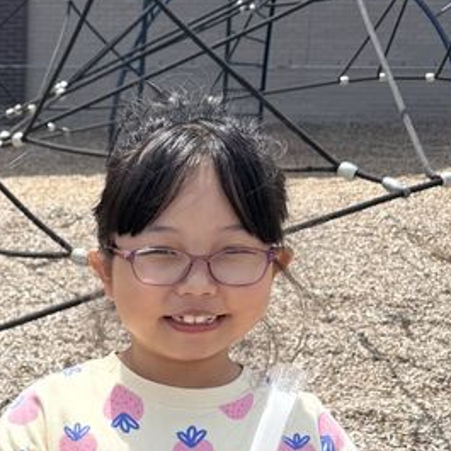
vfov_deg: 20.5
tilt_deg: -17.5
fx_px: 1209
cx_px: -46
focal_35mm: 82
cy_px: 441
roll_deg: -0.7
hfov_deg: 20.2
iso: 80
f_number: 1.78
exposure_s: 1/2703
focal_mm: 6.76
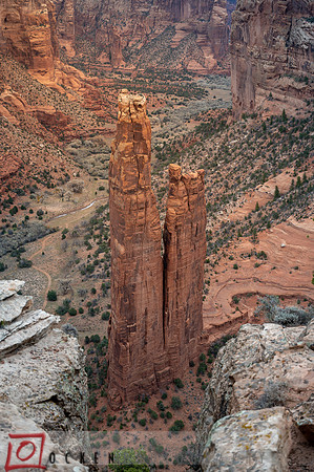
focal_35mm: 52
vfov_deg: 38.2
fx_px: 682
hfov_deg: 25.9
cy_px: 236
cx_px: 157
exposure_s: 1/1000
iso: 400
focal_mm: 52
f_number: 4
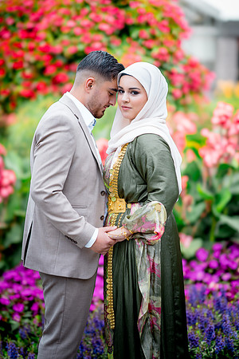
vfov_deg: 23.9
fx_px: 846
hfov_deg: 16.1
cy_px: 180
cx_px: 120
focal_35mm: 85
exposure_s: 1/2000
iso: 100
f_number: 1.4
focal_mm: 85
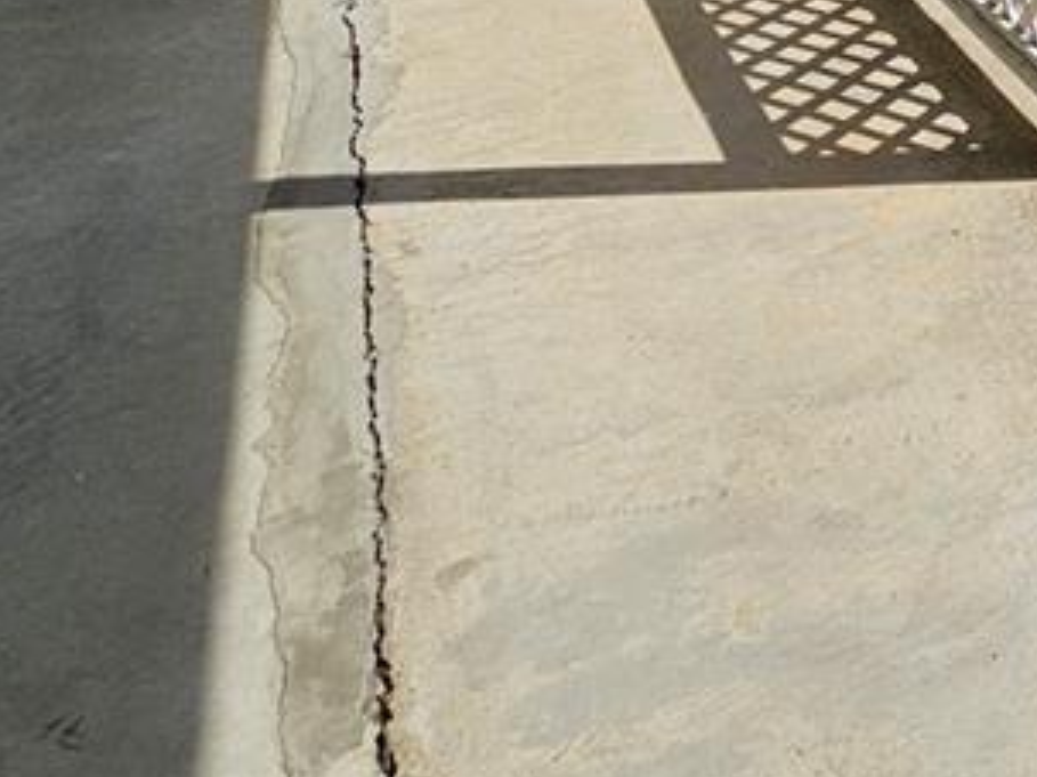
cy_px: -407
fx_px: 1318
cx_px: 1390
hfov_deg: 31.5
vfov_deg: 24.8
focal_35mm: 44
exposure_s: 1/3034
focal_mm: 2.2
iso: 50
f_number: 2.2
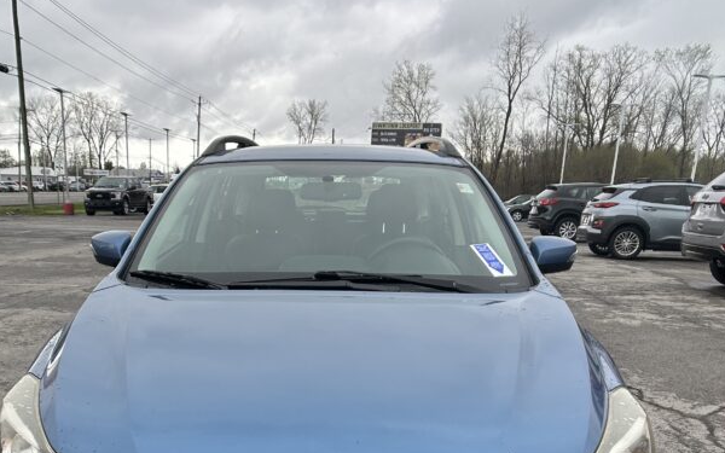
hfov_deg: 42.4
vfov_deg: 26.6
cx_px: 285
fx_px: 929
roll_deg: -1.3
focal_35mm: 47
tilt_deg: -17.9
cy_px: 399
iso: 50
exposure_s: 1/769
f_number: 1.5
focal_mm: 5.7
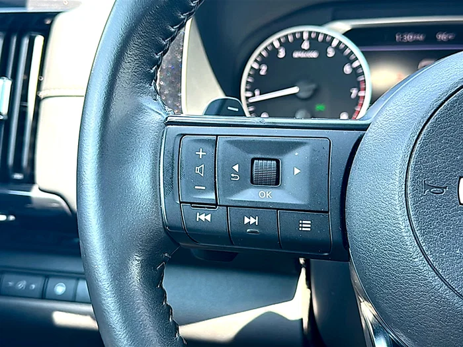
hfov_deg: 45.8
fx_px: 548
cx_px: 232
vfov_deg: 35.1
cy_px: 174
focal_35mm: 41
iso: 80
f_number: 1.78
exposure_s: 1/98
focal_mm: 6.86
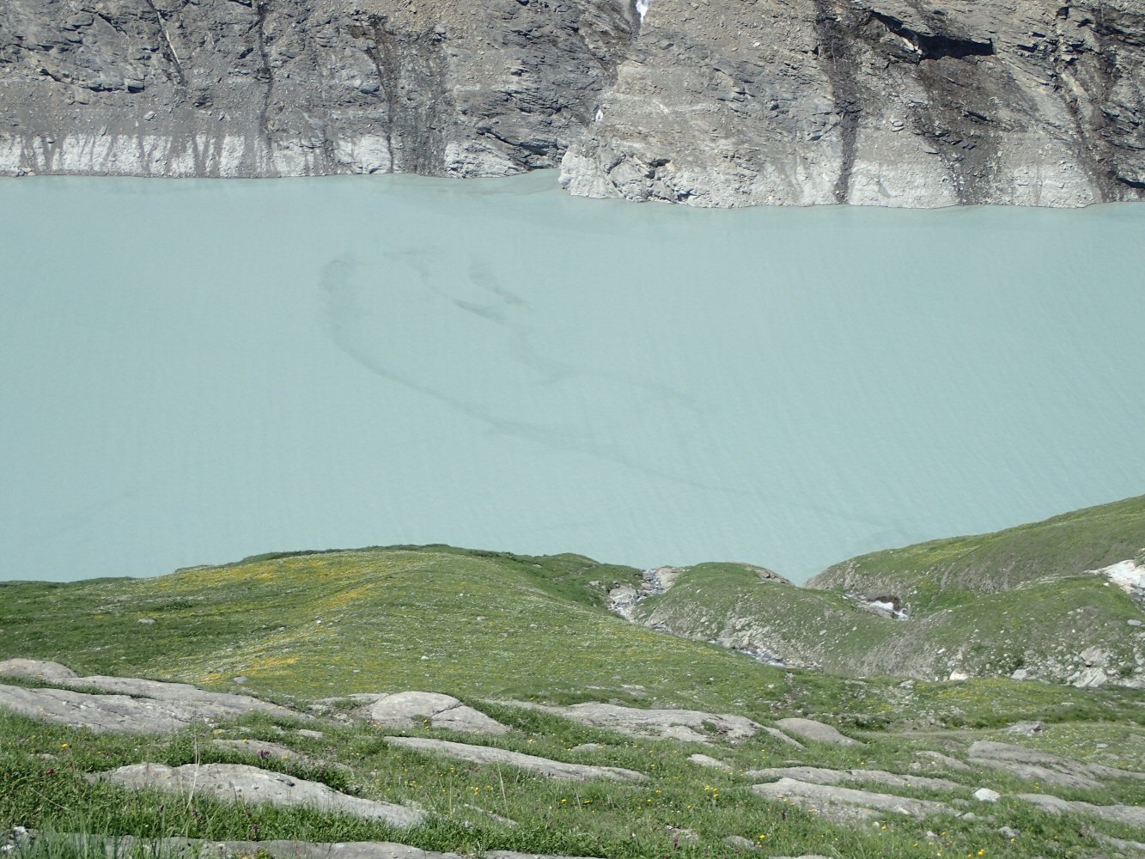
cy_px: 430
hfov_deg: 27.8
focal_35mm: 70
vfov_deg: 21.0
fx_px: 2316
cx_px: 572
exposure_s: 1/500
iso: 100
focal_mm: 12.6
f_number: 5.6
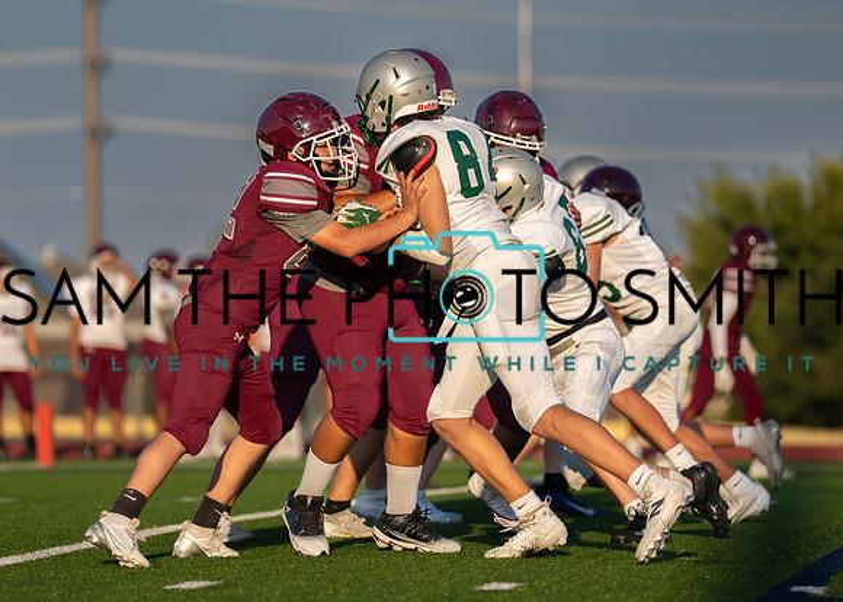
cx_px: 390
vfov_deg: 4.8
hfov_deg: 6.8
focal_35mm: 298
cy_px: 275
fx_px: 7129
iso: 100
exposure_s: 1/1600
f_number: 2.8
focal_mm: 200
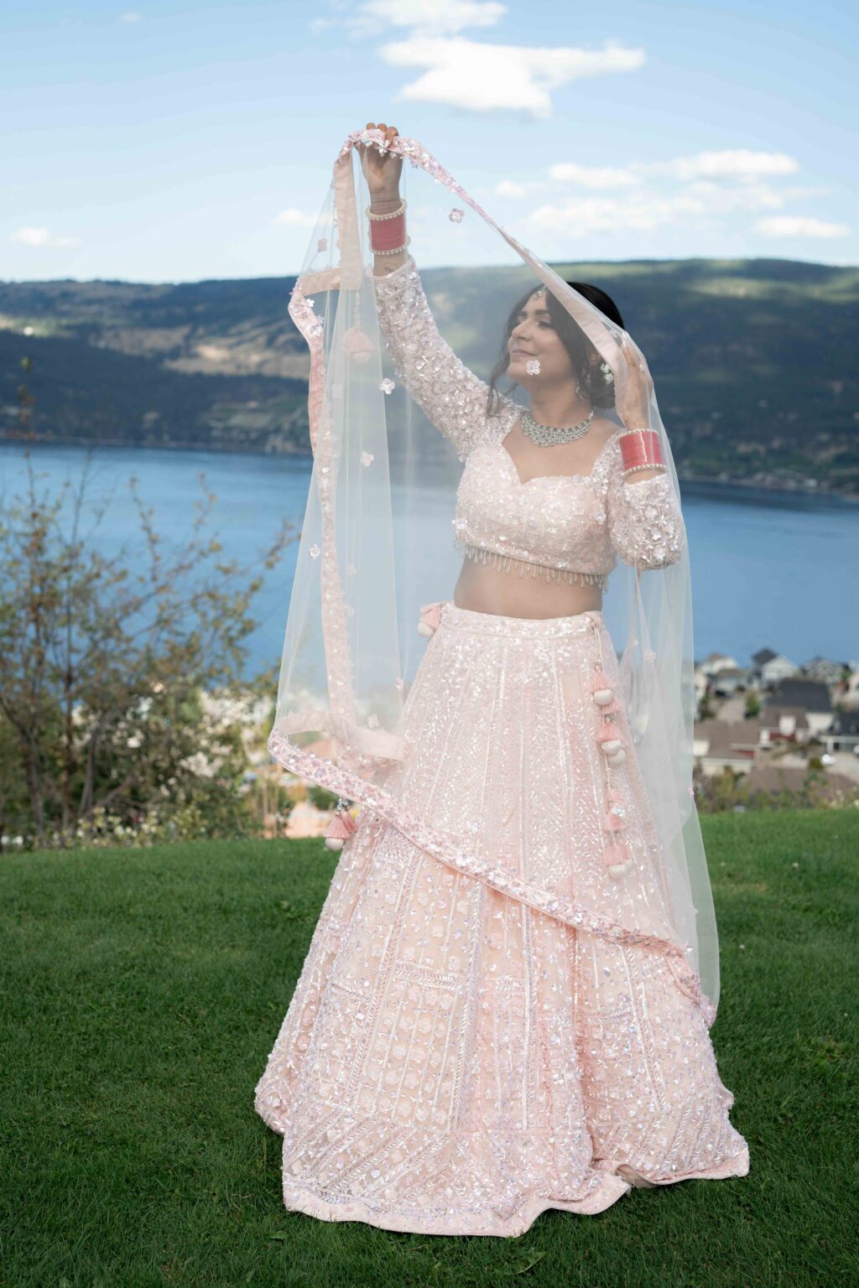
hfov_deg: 27.0
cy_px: 644
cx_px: 430
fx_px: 1789
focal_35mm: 50
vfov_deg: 39.6
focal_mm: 50
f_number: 4
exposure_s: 1/400
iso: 100
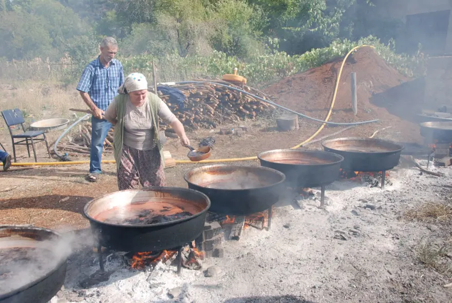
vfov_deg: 40.1
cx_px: 226
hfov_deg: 57.2
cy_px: 152
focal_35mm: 33
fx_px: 415
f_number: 7.1
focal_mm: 22
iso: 100
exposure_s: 1/200
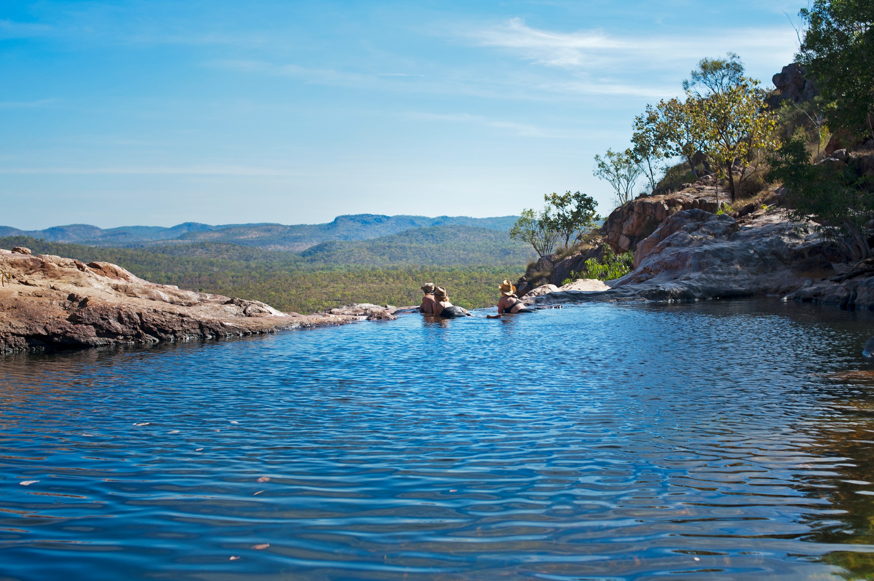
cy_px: 296
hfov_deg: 44.5
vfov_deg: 30.5
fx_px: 1067
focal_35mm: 44
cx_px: 461
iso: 200
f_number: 4
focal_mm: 35
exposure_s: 1/1000
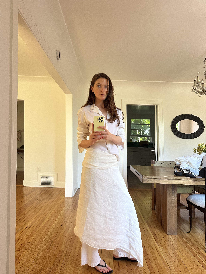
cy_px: 137
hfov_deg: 56.8
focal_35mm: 24
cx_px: 103
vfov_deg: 71.6
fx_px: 190
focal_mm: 6.86
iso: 160
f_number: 1.78
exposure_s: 1/121
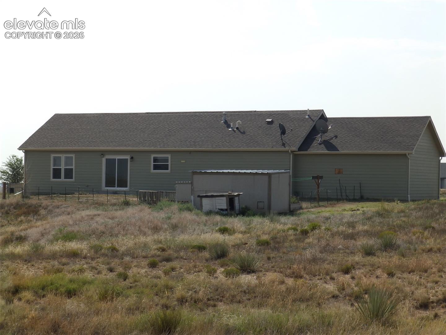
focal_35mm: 84
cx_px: 223
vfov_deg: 17.6
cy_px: 168
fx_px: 1082
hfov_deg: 23.3
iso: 80
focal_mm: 15.1
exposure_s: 1/800
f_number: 5
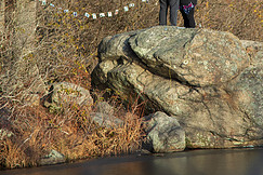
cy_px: -21
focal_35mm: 286
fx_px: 2089
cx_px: 144
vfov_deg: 4.8
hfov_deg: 7.2
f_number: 4
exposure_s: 1/400
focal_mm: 120
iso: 100
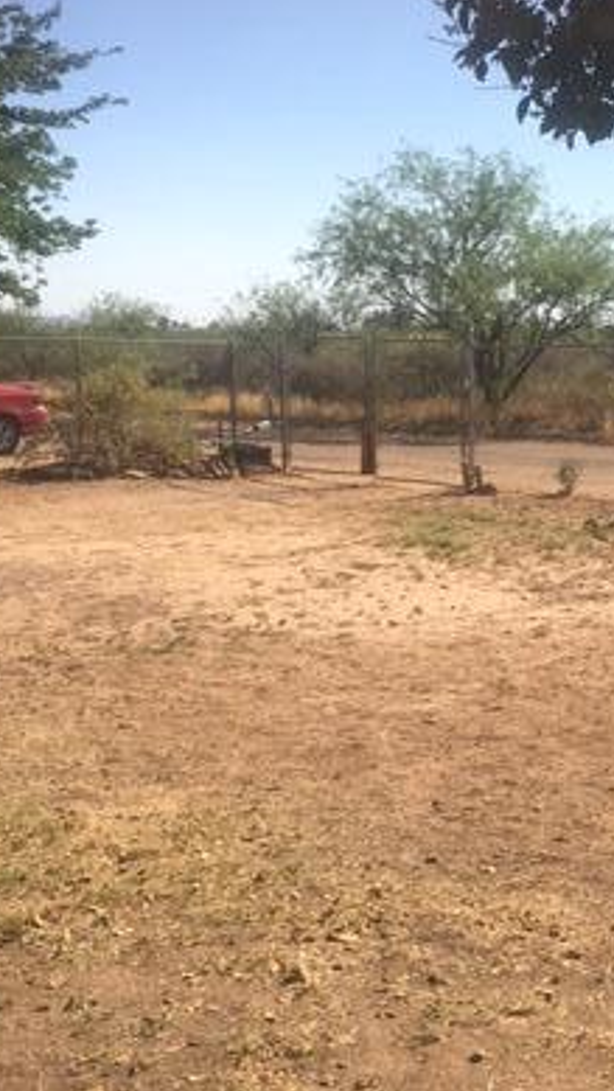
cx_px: 541
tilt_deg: -5.5
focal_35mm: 52
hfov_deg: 22.6
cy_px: 510
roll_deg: +0.2
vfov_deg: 39.8
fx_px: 1504
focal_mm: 4.15
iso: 25
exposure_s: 1/1570
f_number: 2.2
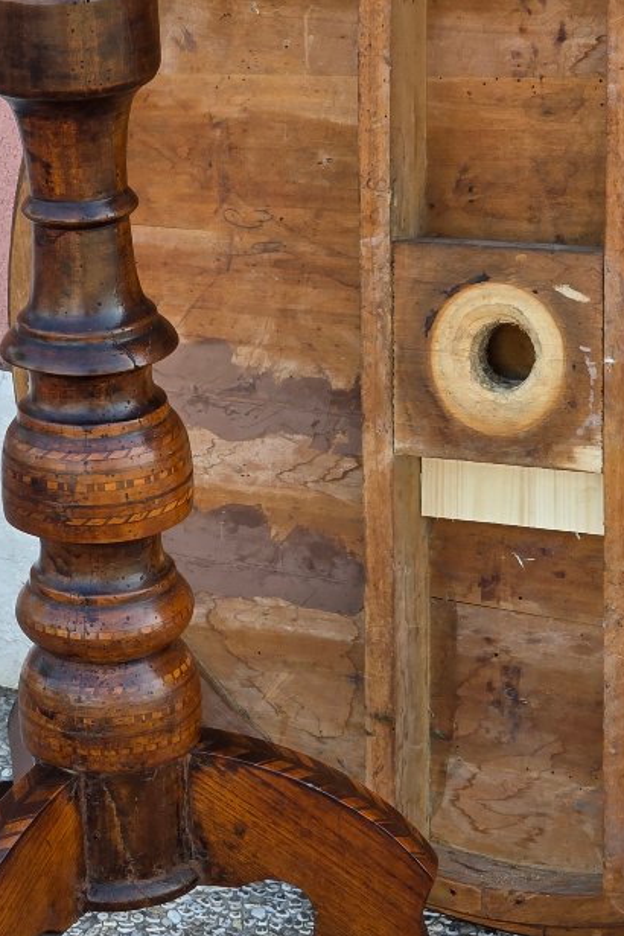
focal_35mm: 140
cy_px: 511
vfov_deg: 14.7
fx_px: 3640
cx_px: 82
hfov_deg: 9.8
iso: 50
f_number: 2.4
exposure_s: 1/230
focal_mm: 7.9
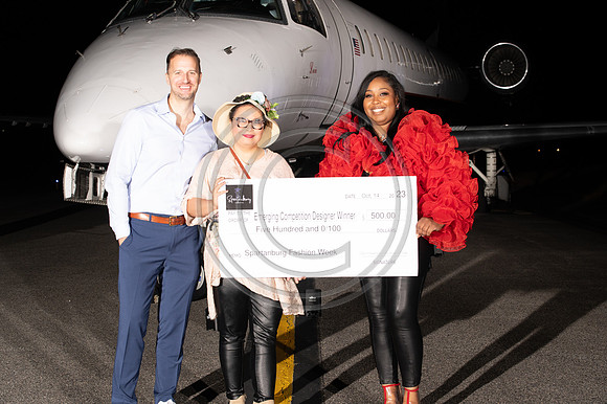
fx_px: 1180
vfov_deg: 19.4
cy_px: 202
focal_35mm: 70
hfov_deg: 28.9
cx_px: 304
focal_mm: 70
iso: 1000
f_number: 6.3
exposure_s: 1/200
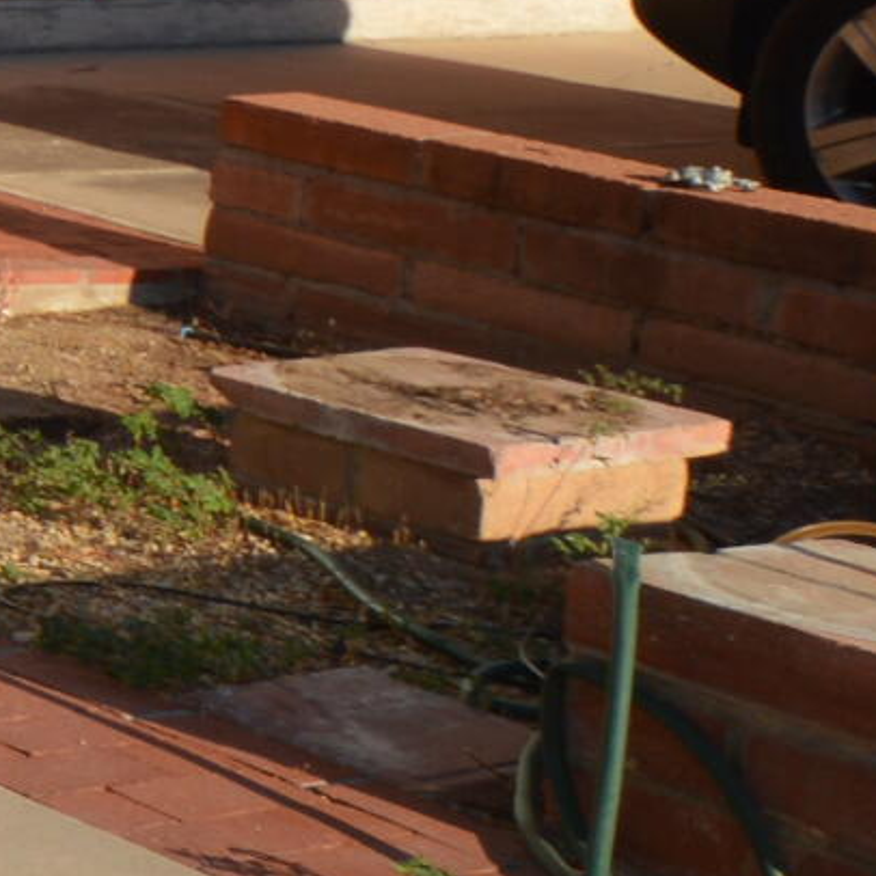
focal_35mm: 113
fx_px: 3235
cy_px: -177
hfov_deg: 9.4
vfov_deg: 14.9
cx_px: -2175
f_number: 10
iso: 100
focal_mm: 12
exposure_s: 1/200
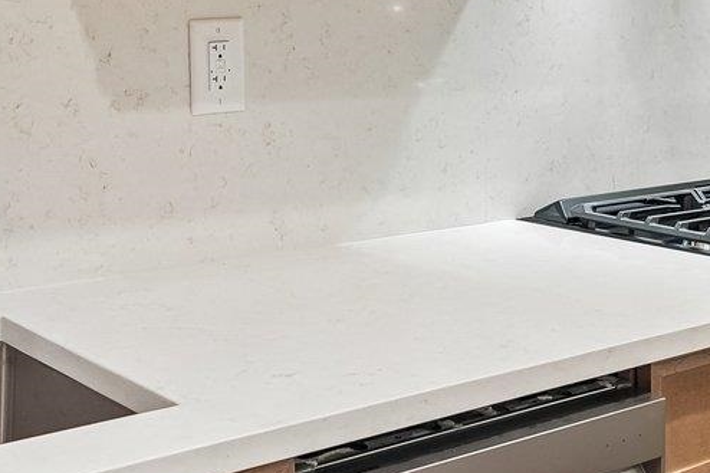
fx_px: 1143
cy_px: 185
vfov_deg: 23.3
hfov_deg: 34.5
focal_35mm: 58
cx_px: 377
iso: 400
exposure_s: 1/40
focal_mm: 14
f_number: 4
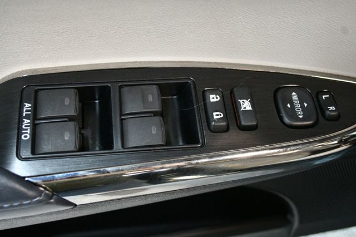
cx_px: 178
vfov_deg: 29.8
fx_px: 445
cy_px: 118
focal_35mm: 45
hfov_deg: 43.6
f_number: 4.5
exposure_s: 1/60
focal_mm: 30
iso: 5600
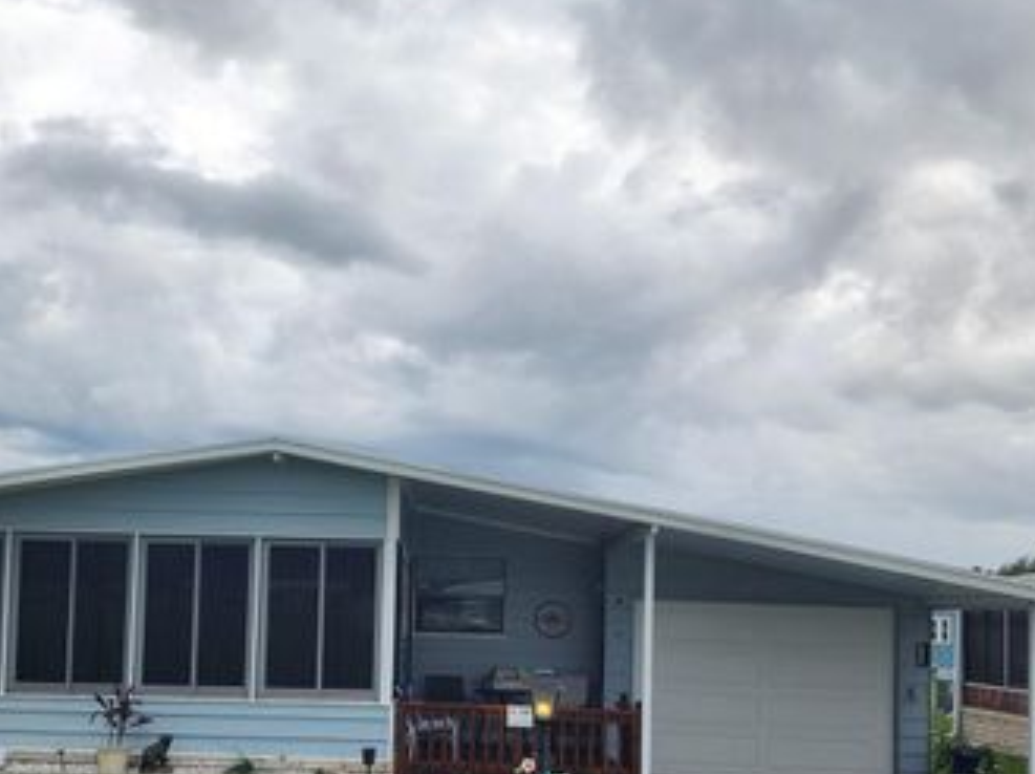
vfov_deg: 39.8
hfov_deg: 52.4
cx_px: 431
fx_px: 1045
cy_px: 549
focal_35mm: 35
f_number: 1.8
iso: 12
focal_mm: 6.4
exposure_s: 1/1024
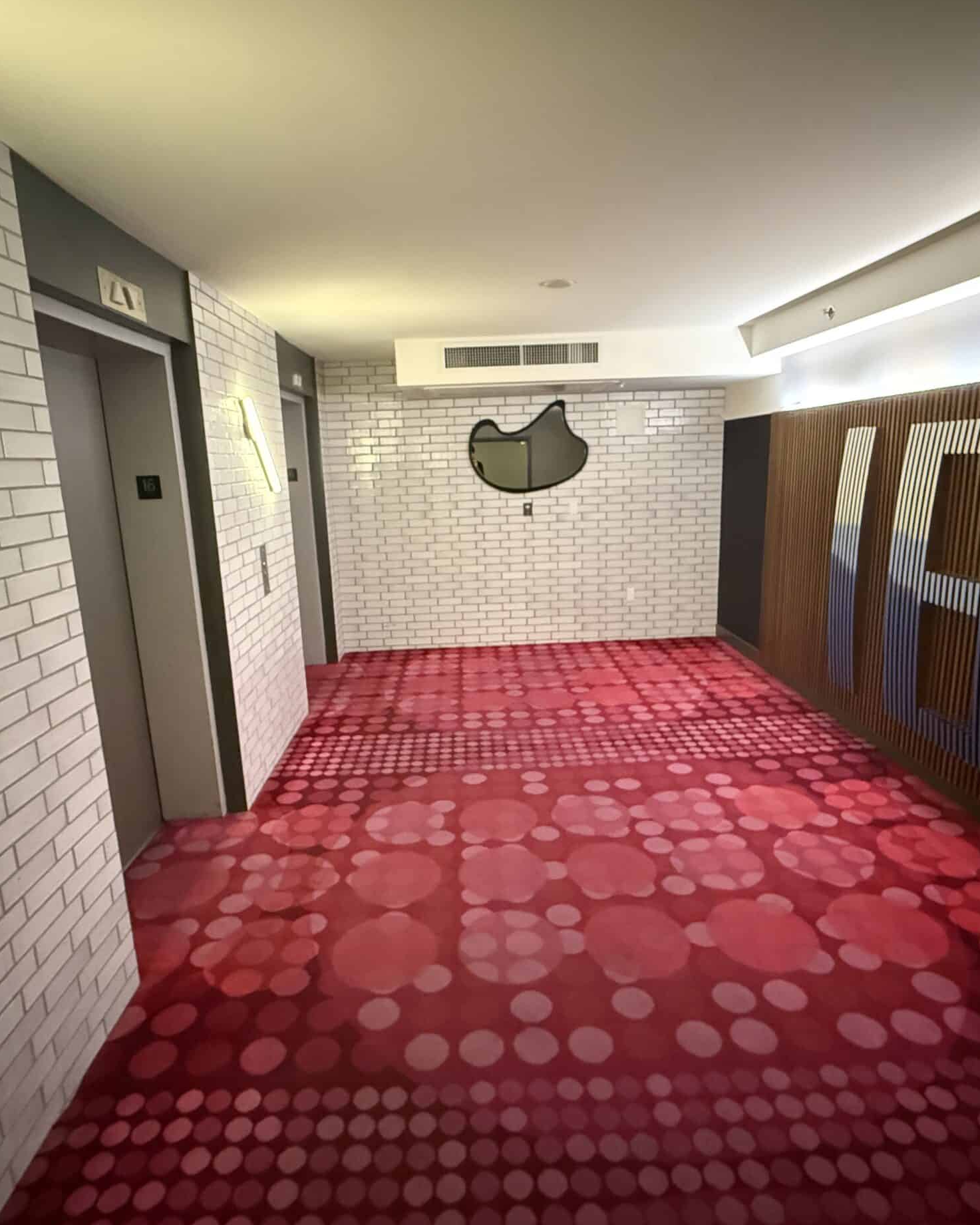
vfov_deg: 83.3
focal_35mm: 19
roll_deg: +2.4
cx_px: 477
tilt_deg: -11.6
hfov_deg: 70.8
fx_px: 689
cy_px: 603
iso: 2500
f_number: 2.2
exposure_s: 1/30
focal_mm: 2.22
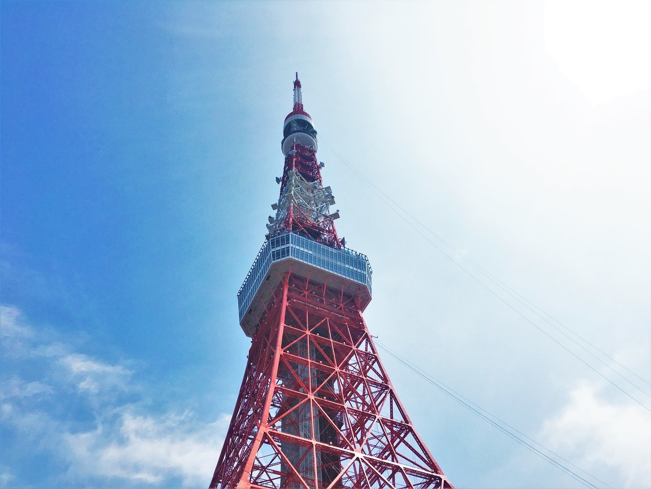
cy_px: 244
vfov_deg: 48.2
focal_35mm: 29
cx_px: 326
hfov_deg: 61.7
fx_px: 545
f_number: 2.2
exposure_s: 1/7692
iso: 25
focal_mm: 4.15
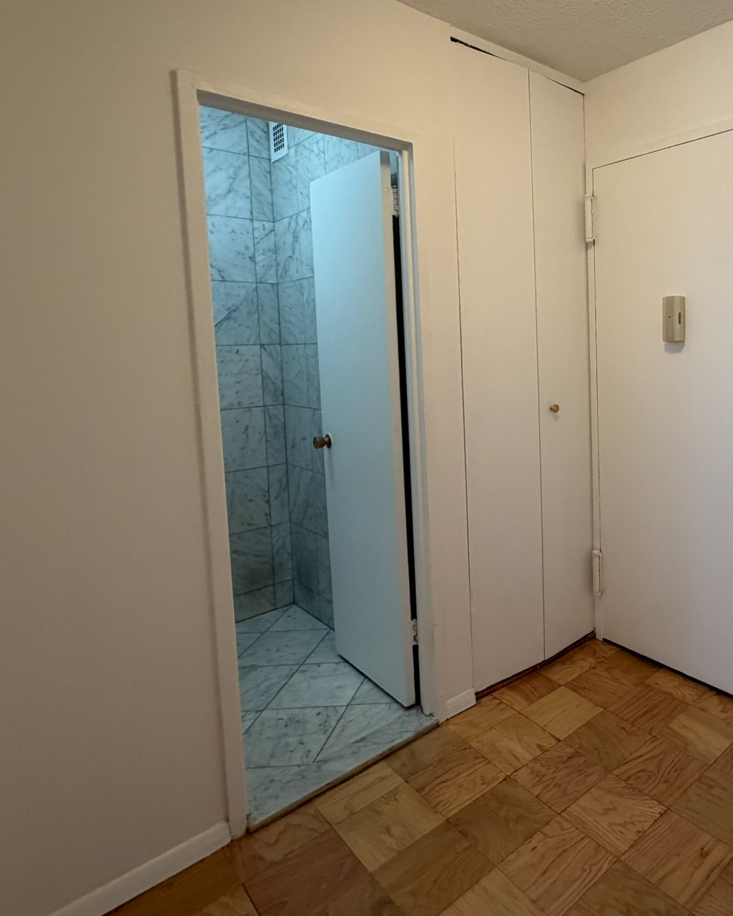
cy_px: 380
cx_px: 611
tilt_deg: -3.9
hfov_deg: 57.2
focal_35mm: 22
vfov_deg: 74.4
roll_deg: +0.9
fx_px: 596
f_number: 2.2
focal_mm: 2.22
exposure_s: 1/60
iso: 250
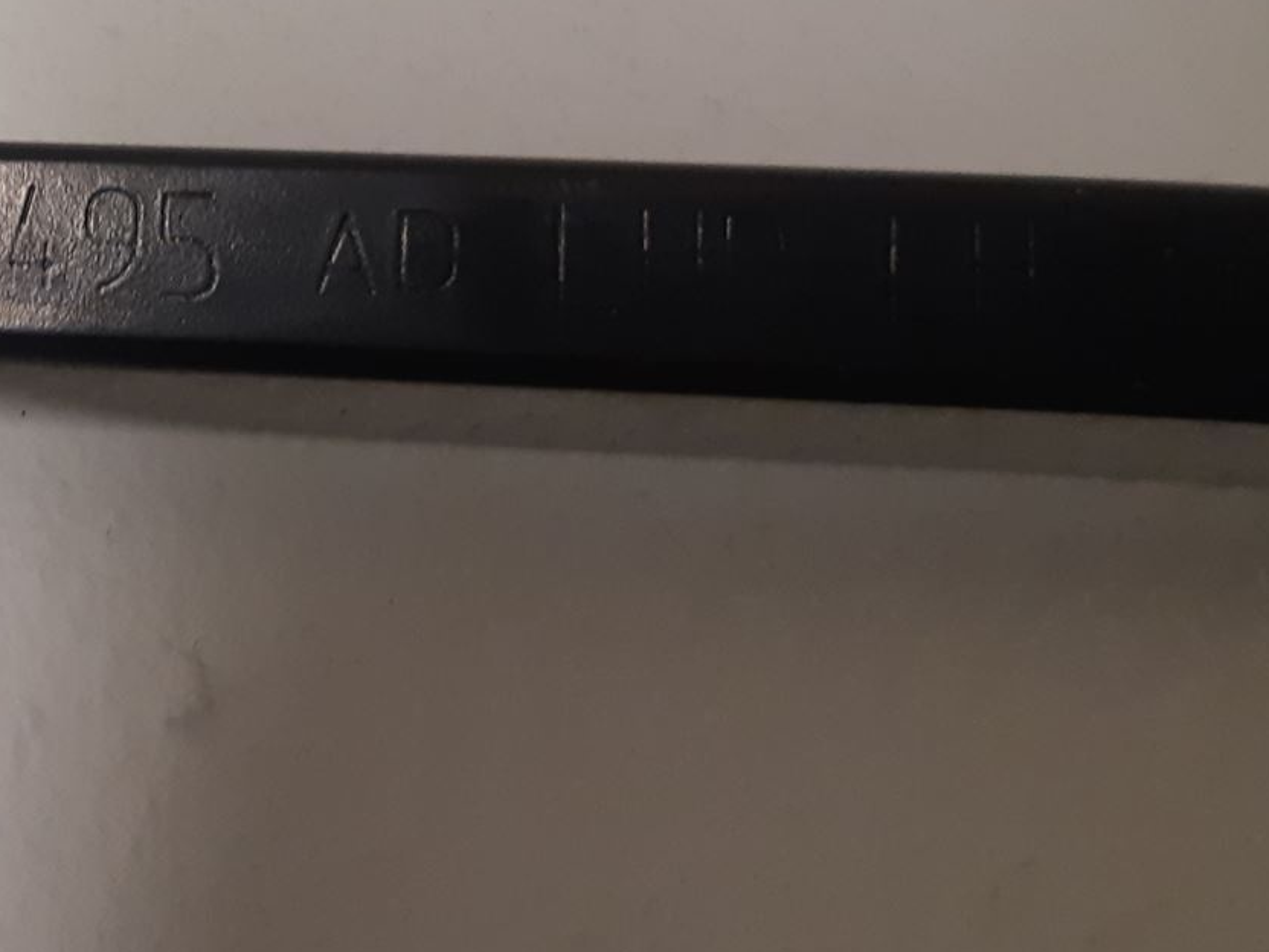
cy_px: 105
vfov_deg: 22.4
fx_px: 2346
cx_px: -40
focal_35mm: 64
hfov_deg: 28.2
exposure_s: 1/50
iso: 200
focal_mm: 3.93
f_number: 1.7
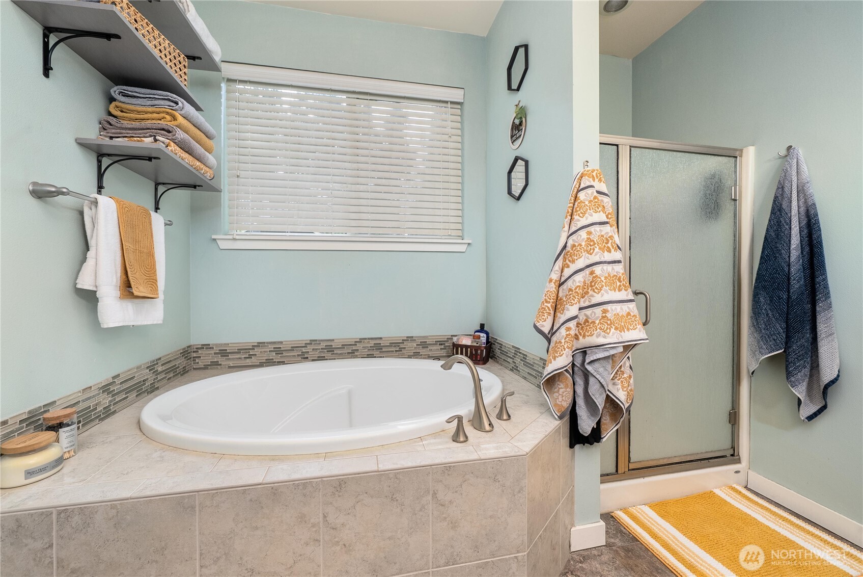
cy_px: 288
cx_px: 432
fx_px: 312
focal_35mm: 13
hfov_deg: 108.3
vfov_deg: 85.5
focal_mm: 13
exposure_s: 1/8
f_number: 7.1
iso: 1000
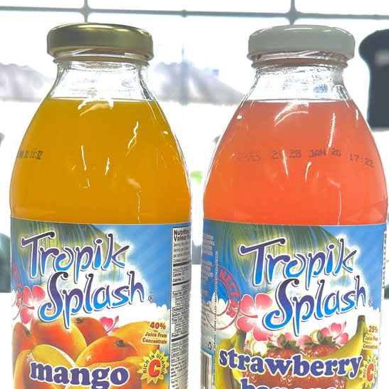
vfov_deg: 29.8
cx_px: 195
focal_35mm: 57
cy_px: 260
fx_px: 725
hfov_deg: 30.0
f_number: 1.78
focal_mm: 6.86
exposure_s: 1/315
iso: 80
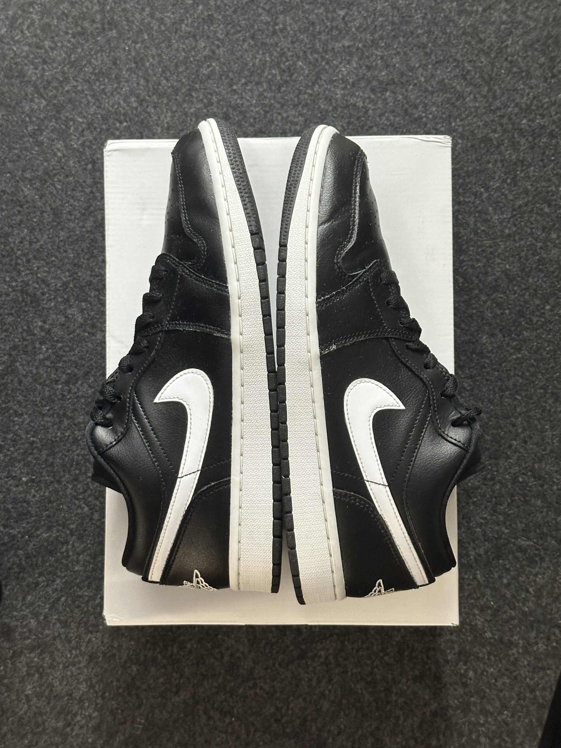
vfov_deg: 39.7
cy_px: 374
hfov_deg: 30.3
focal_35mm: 48
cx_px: 280
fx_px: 1037
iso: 320
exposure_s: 1/40
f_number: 1.78
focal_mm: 6.86
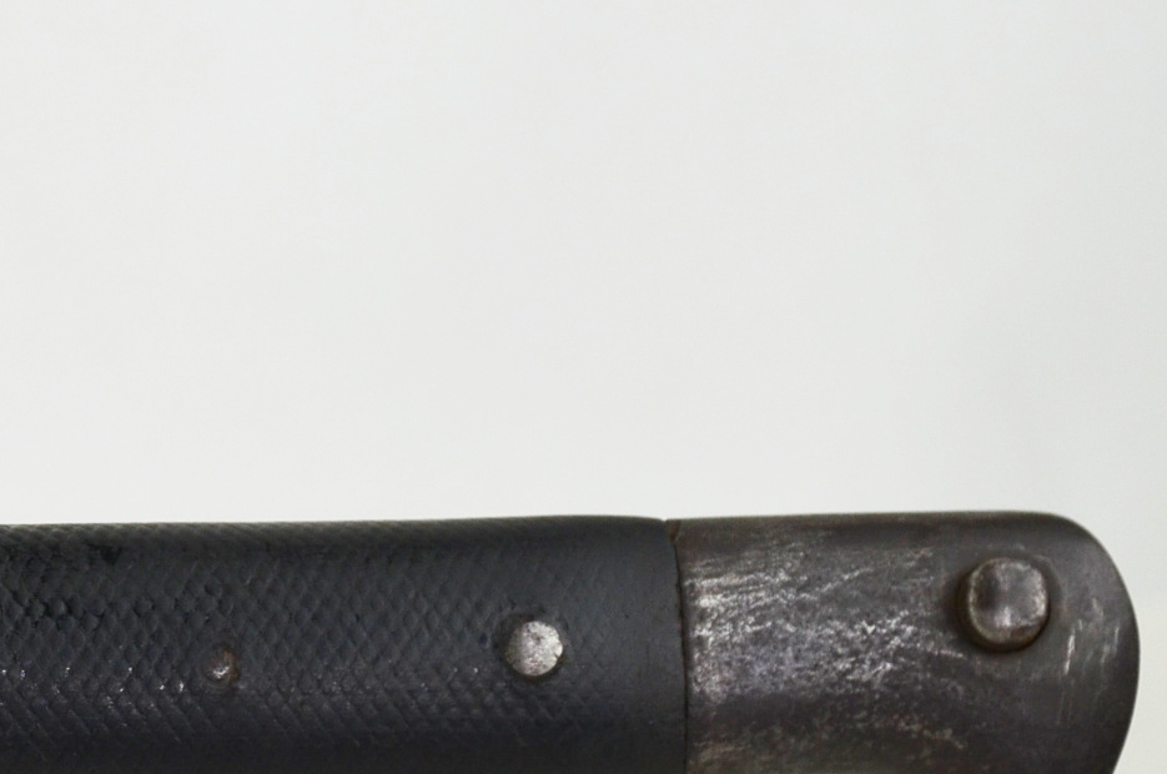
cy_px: 618
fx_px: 9589
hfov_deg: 6.9
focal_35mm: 296
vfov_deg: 4.6
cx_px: -151
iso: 400
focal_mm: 75
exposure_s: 1/250
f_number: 5.3
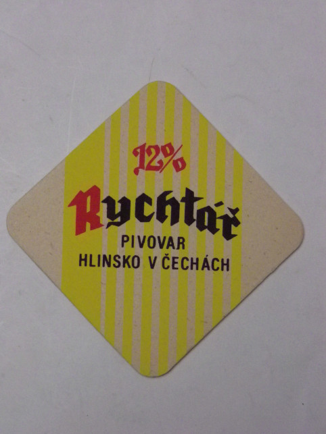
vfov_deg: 23.0
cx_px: 163
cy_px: 217
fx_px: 1068
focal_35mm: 85
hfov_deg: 17.4
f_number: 5.2
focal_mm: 14.9
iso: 640
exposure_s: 1/80
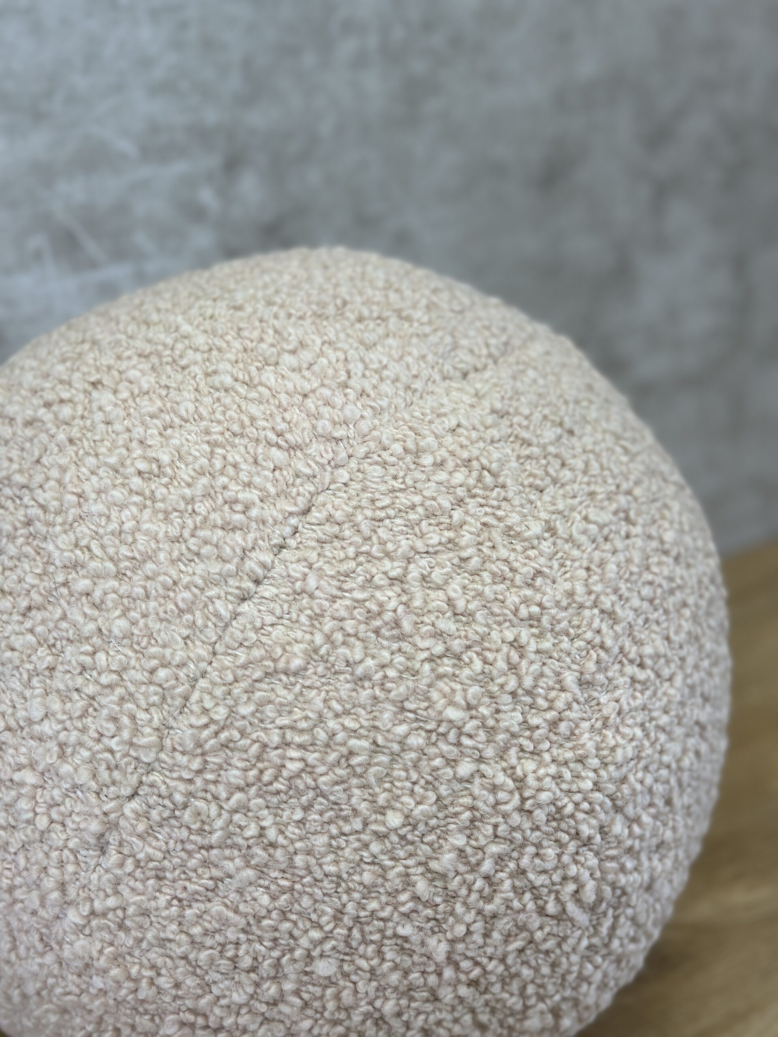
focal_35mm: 48
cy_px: 518
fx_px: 1438
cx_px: 389
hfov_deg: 30.3
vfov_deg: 39.7
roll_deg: +1.7
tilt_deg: -25.4
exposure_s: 1/202
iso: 80
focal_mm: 6.86
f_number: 1.78
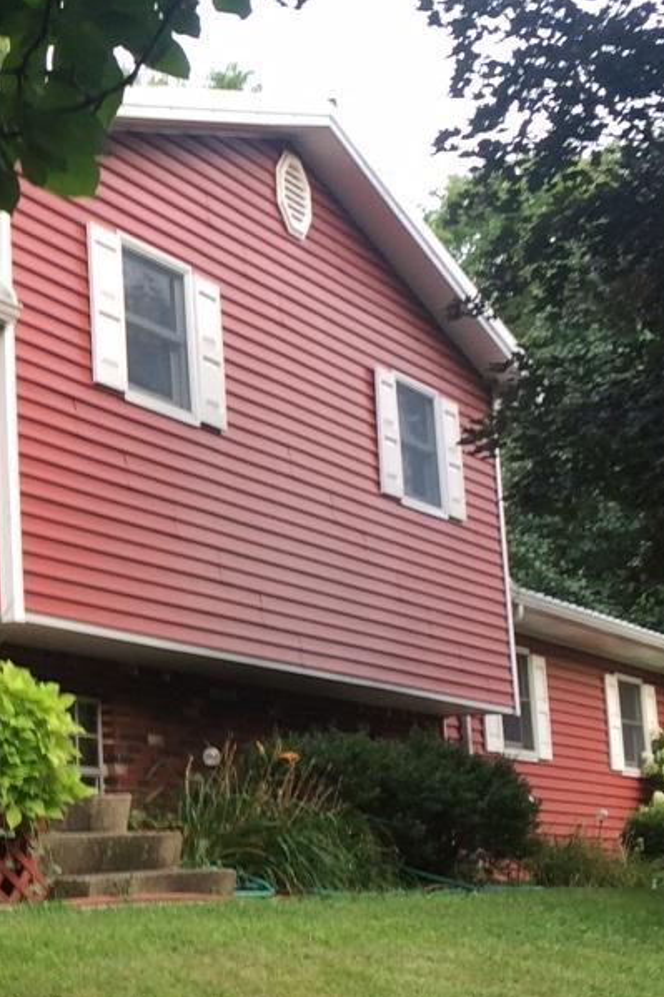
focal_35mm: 85
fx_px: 2353
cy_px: 488
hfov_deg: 15.1
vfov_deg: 23.9
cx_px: -263
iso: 40
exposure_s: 1/60
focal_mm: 4.12
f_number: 2.2
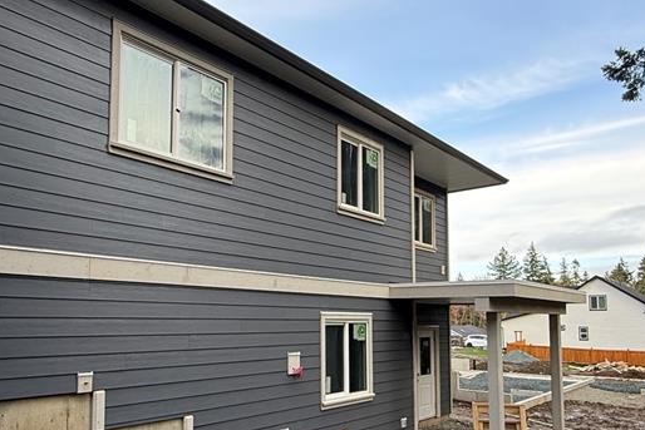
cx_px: 279
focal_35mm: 29
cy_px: 281
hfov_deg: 63.4
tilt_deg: +4.2
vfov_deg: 44.4
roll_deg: +0.1
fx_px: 520
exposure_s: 1/200
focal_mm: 2.22
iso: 64
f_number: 2.2
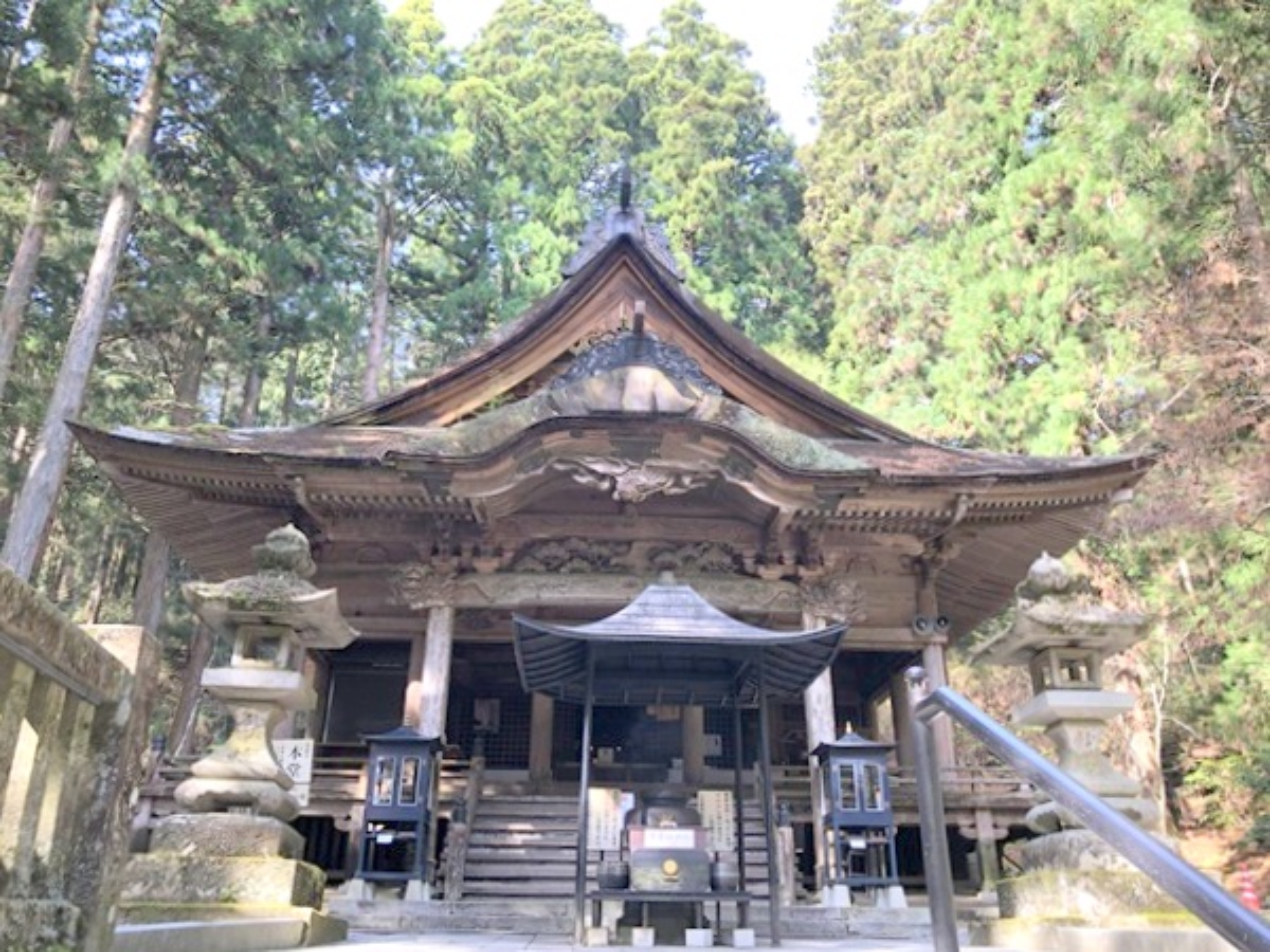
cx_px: 635
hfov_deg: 63.4
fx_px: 1027
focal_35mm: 28
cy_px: 476
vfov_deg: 49.7
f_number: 1.8
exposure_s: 1/120
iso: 50
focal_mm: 3.99
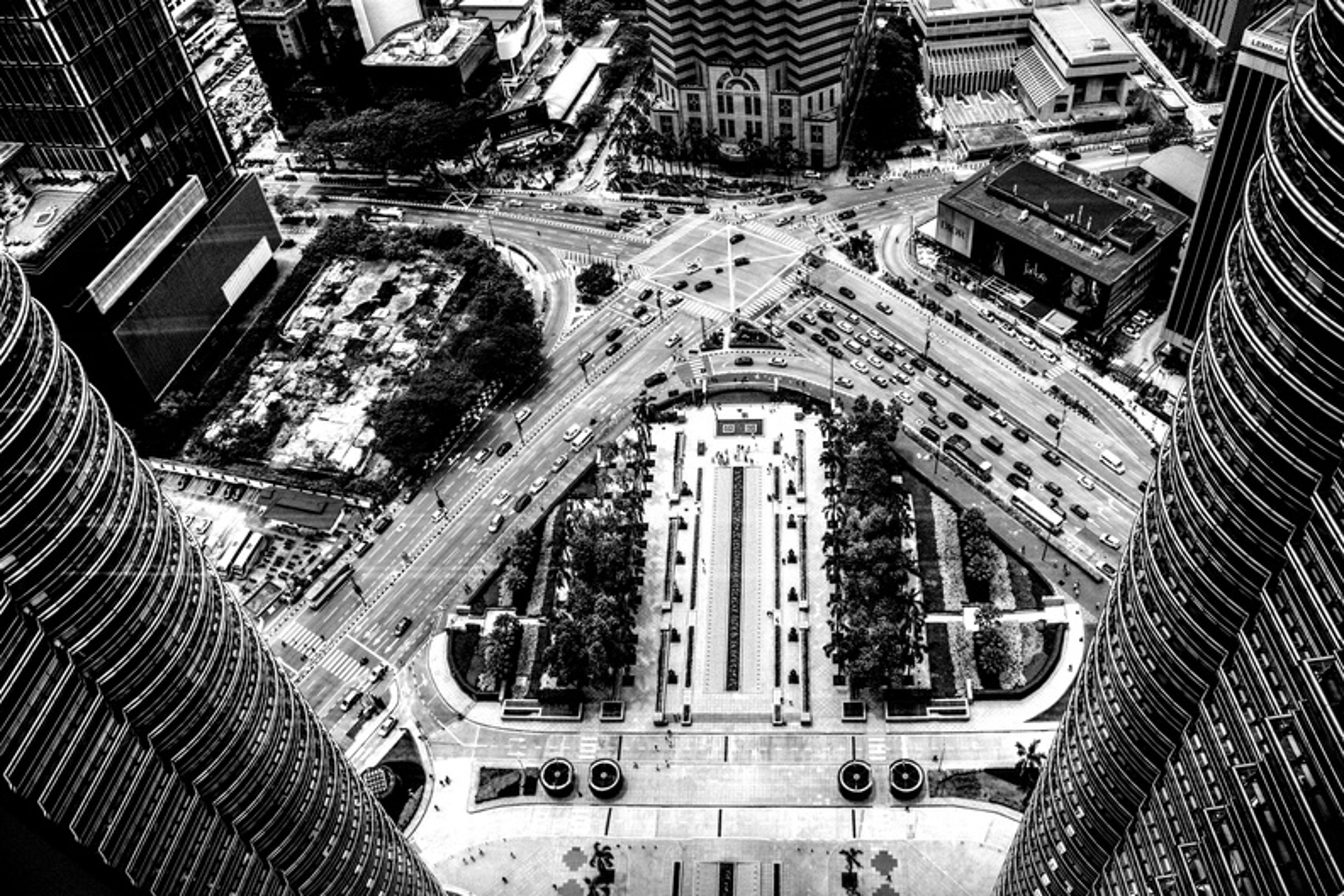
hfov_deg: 67.4
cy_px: 448
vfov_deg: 47.9
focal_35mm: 27
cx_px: 672
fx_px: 1008
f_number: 5
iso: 400
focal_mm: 18
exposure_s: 1/3200
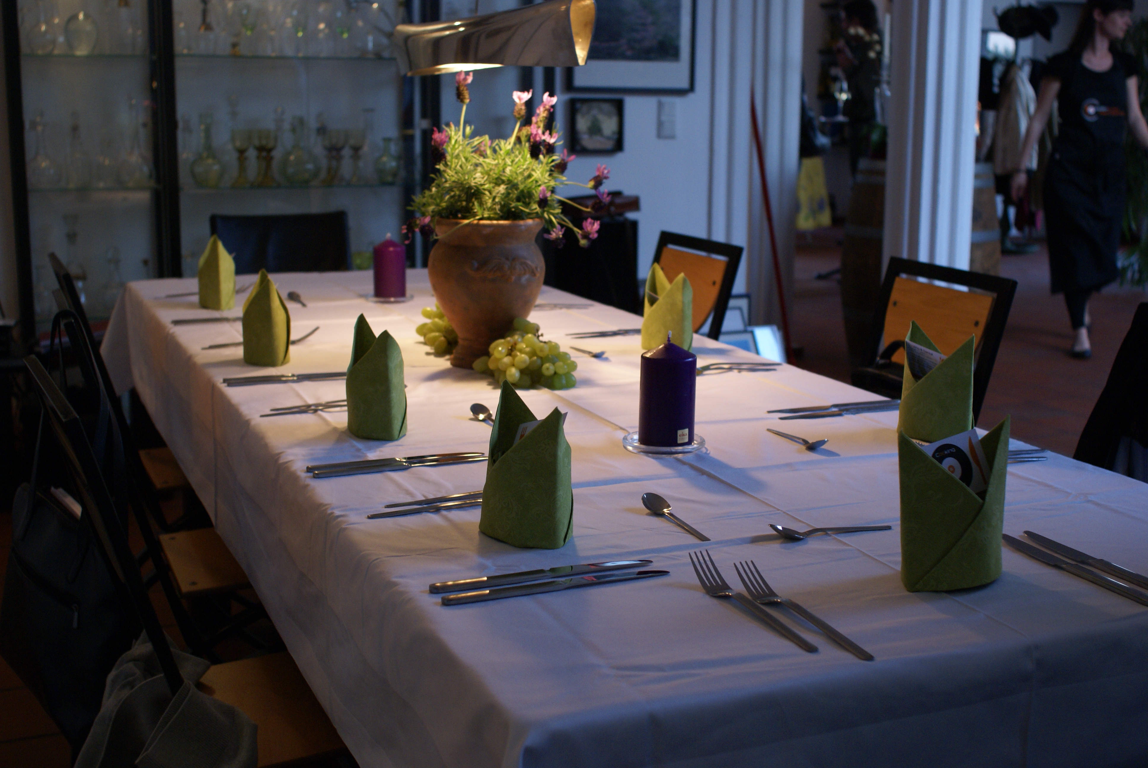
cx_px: 574
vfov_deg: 32.0
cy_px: 384
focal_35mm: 42
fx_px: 1341
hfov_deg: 46.3
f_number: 4
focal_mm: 28
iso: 320
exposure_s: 1/50
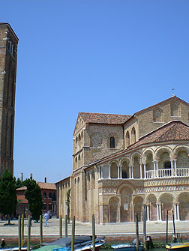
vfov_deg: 37.5
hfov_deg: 28.5
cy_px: 126
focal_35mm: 51
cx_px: 116
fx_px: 371
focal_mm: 6.3
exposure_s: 1/454
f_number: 4.6
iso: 50
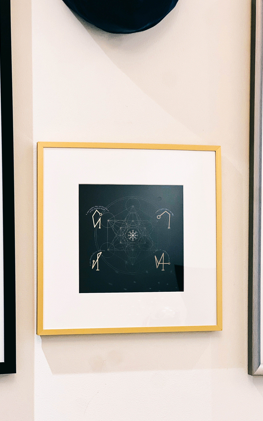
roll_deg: +0.4
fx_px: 940
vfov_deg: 25.2
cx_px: 137
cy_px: 211
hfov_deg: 15.9
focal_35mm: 82
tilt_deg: +3.6
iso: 200
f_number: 2.8
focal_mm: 9
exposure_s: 1/40
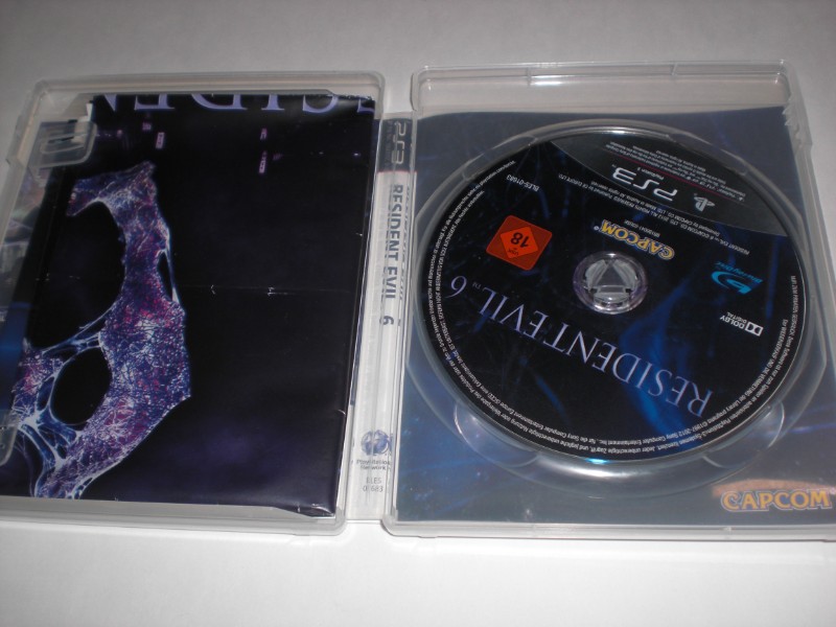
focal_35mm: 38
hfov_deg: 49.0
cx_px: 418
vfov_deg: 37.7
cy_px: 314
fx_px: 918
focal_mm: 6.3
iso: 64
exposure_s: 1/60
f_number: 3.1
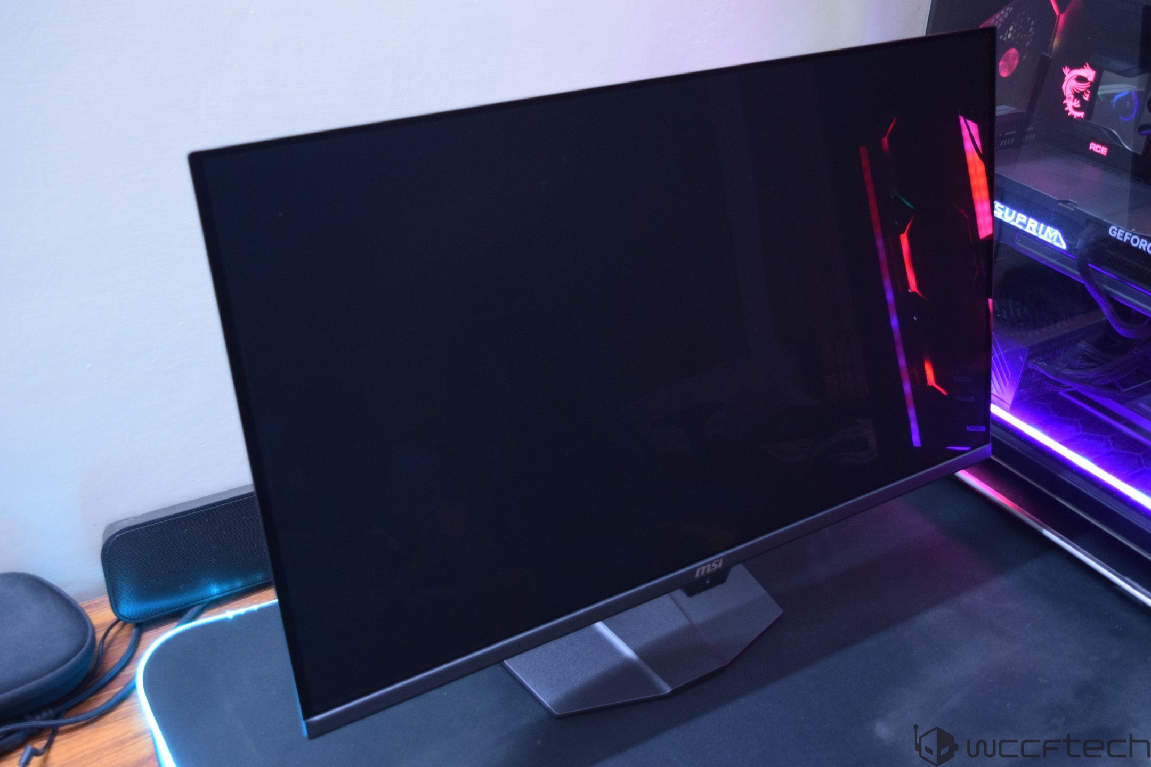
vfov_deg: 35.5
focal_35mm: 38
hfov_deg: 51.3
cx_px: 576
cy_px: 384
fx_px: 1199
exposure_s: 1/10
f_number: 4
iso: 1600
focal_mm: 25
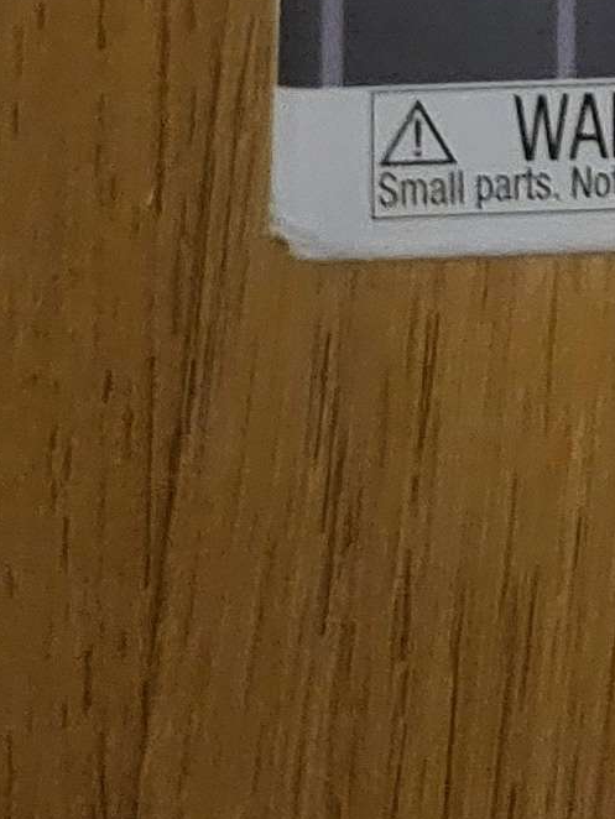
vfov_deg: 11.0
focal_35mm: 157
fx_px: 3717
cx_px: 1730
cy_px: -1007
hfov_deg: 8.3
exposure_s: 1/25.1
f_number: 1.8
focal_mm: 5.4
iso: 1250
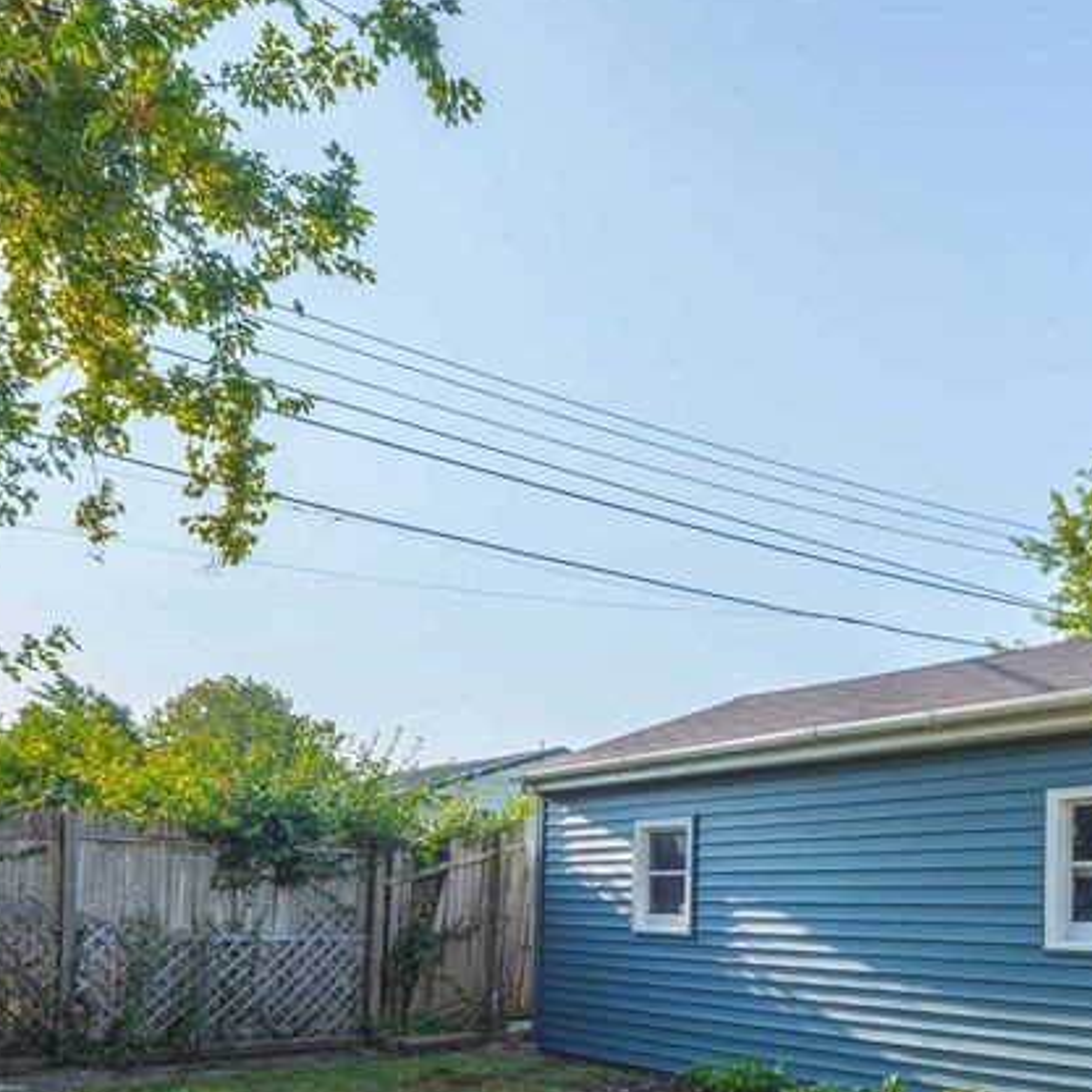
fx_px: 1106
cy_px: 886
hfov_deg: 52.5
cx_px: 501
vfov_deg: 49.2
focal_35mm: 31
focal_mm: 14
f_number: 9
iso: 100
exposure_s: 1/160
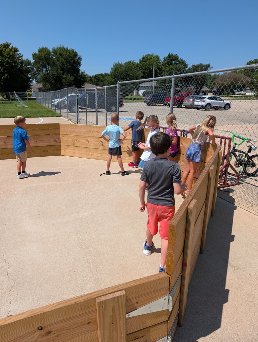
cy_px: 171
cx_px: 129
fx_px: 238
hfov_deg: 56.9
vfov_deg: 71.5
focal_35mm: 24
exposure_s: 1/1645
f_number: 1.68
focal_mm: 6.9
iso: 22
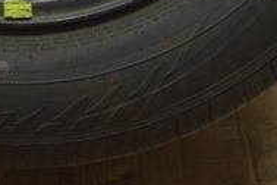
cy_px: -274
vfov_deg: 7.2
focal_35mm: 179
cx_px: -40
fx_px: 1377
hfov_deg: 11.3
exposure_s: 1/80
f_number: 3.8
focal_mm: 22
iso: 400
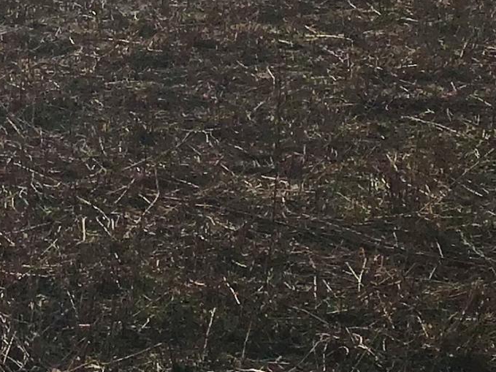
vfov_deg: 10.6
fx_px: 1963
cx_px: -80
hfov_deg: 14.0
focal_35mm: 137
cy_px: -93
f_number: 2.4
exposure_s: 1/2398
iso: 25
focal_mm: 3.3
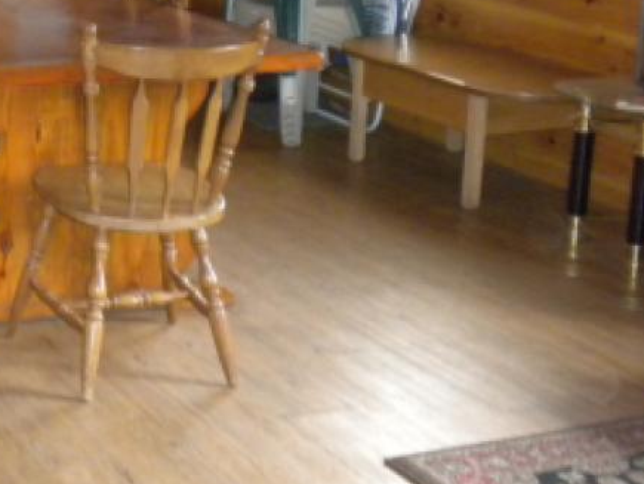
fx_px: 1620
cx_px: -92
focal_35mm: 87
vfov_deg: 16.8
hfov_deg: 21.2
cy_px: 50
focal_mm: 6.6
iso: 565
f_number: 3.5
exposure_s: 1/30
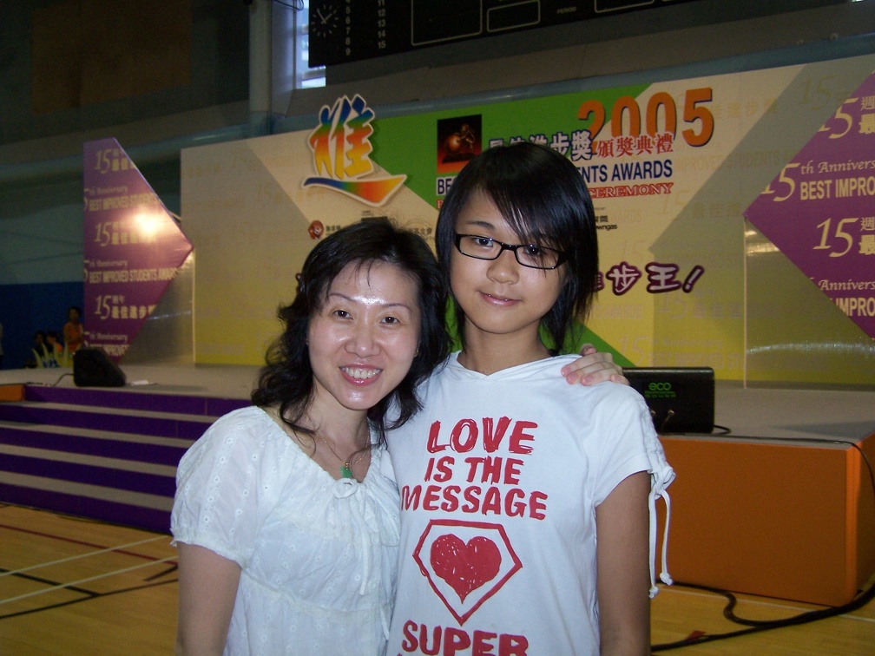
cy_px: 328
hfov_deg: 49.0
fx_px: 961
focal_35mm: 38
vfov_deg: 37.7
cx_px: 438
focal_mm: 6.3
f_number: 2.8
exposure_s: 1/60
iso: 140
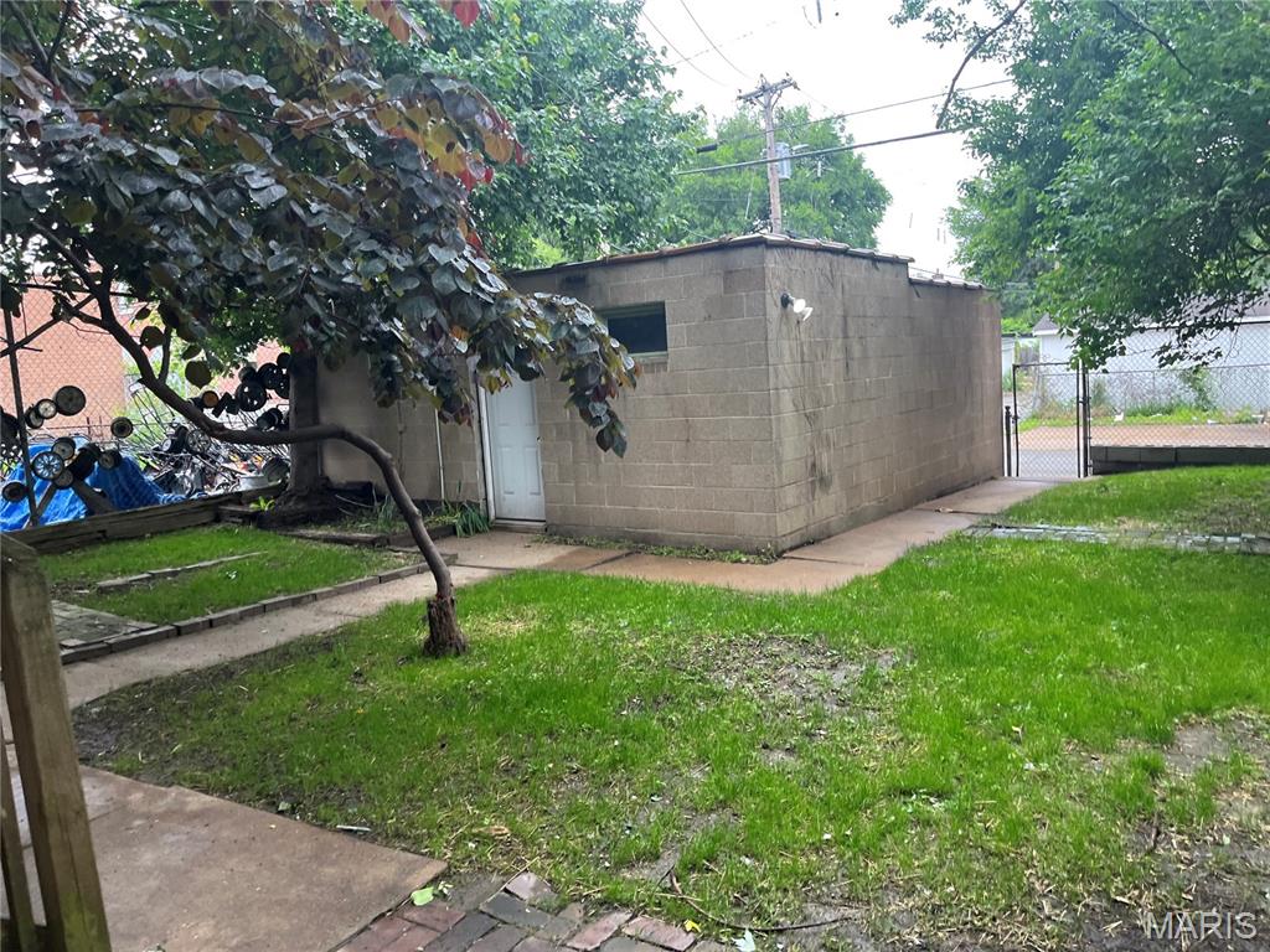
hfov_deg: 67.3
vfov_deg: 53.1
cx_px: 635
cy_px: 476
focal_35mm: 26
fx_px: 954
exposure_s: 1/121
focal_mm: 5.1
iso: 125
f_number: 1.6
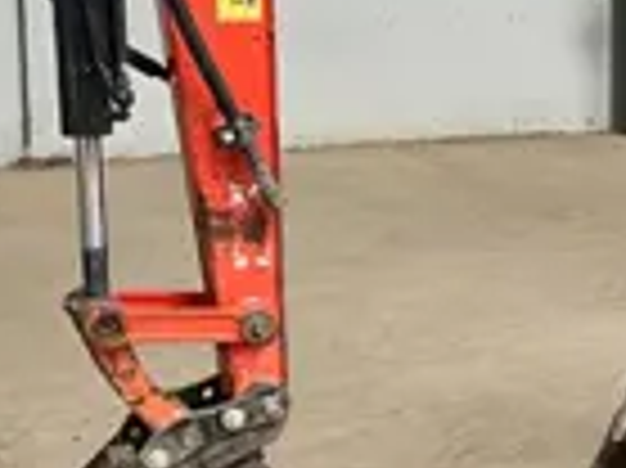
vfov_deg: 14.8
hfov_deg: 18.0
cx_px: 883
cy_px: 171
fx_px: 1807
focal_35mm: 100
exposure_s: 1/60
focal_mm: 3
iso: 64
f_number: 1.8
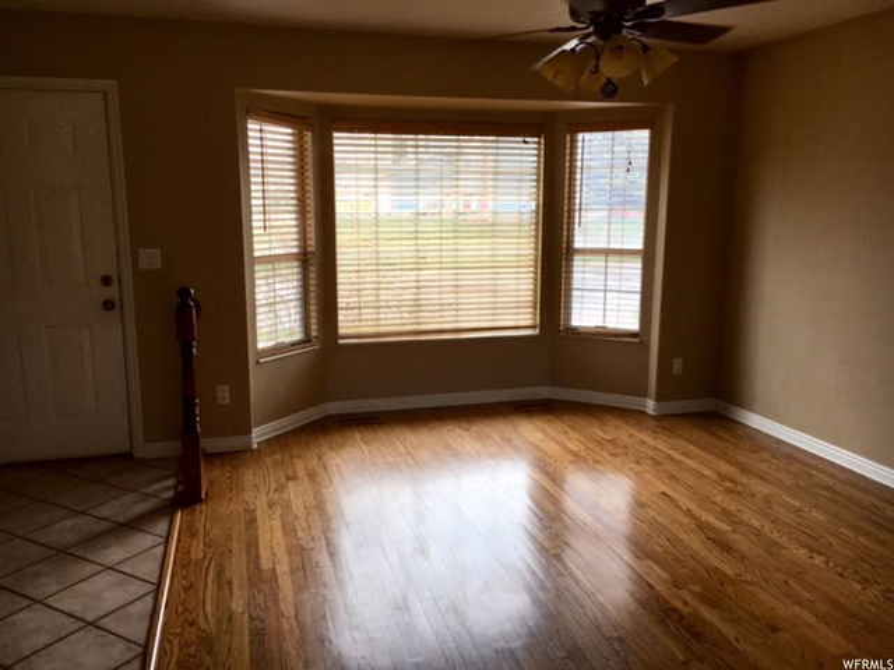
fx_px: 749
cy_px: 335
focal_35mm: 29
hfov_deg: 61.7
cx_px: 447
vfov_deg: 48.2
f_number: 2.2
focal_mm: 4.15
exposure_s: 1/120
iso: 40
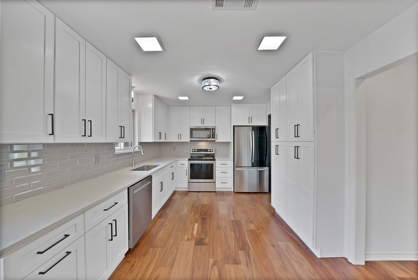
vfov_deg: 90.1
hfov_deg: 112.6
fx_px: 139
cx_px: 209
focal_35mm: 12
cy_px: 140
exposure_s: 1/1.67
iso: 640
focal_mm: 12
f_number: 9
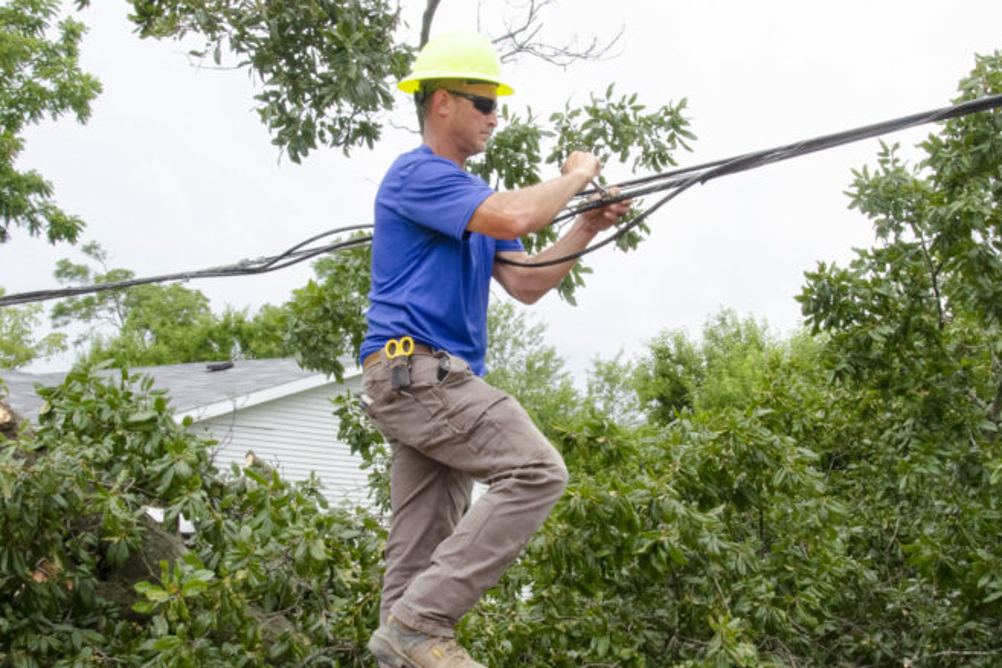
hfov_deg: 46.4
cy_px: 347
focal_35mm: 42
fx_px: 1169
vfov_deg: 31.9
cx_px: 500
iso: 1250
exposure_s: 1/80
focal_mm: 24
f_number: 22
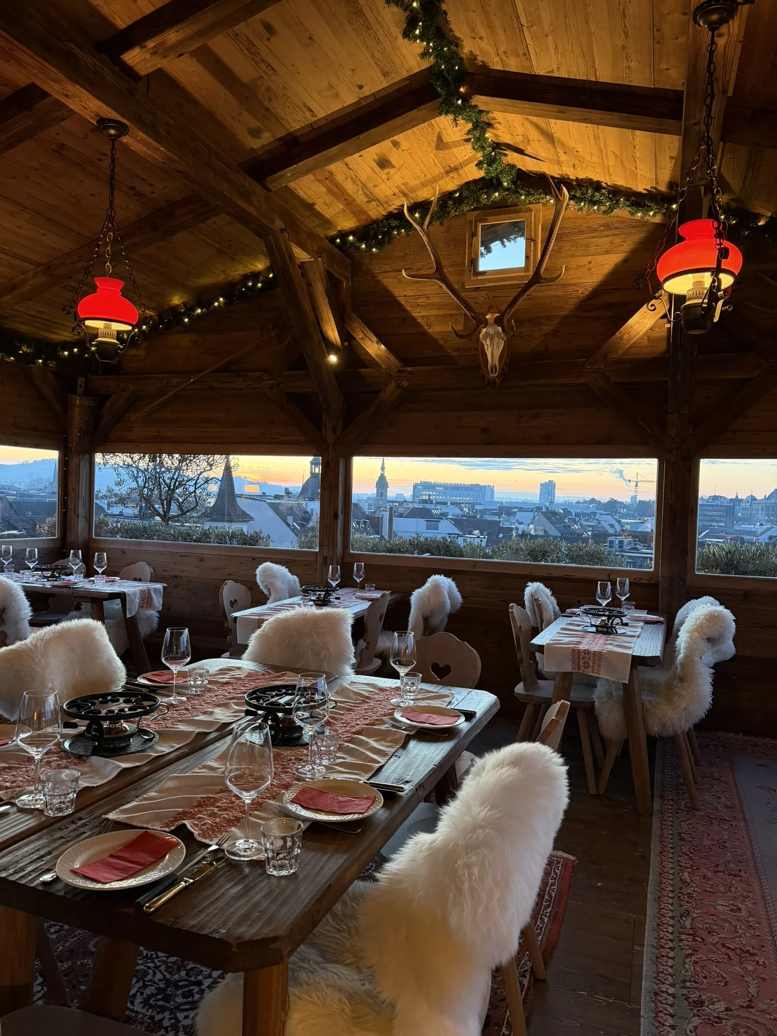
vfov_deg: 71.6
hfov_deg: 56.8
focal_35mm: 24
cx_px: 388
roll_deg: -2.4
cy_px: 518
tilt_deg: -1.7
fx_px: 718
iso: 250
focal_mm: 6.76
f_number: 1.78
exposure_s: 1/50
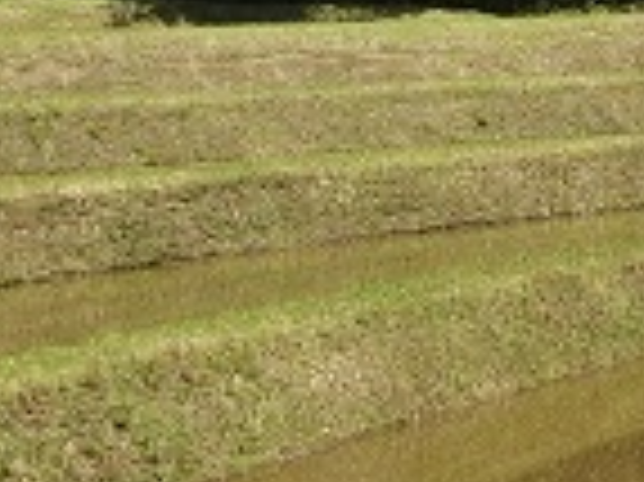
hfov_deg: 13.9
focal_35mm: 140
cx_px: 662
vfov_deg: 10.6
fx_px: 2602
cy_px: 365
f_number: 3.5
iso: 80
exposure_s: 1/640
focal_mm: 4.5
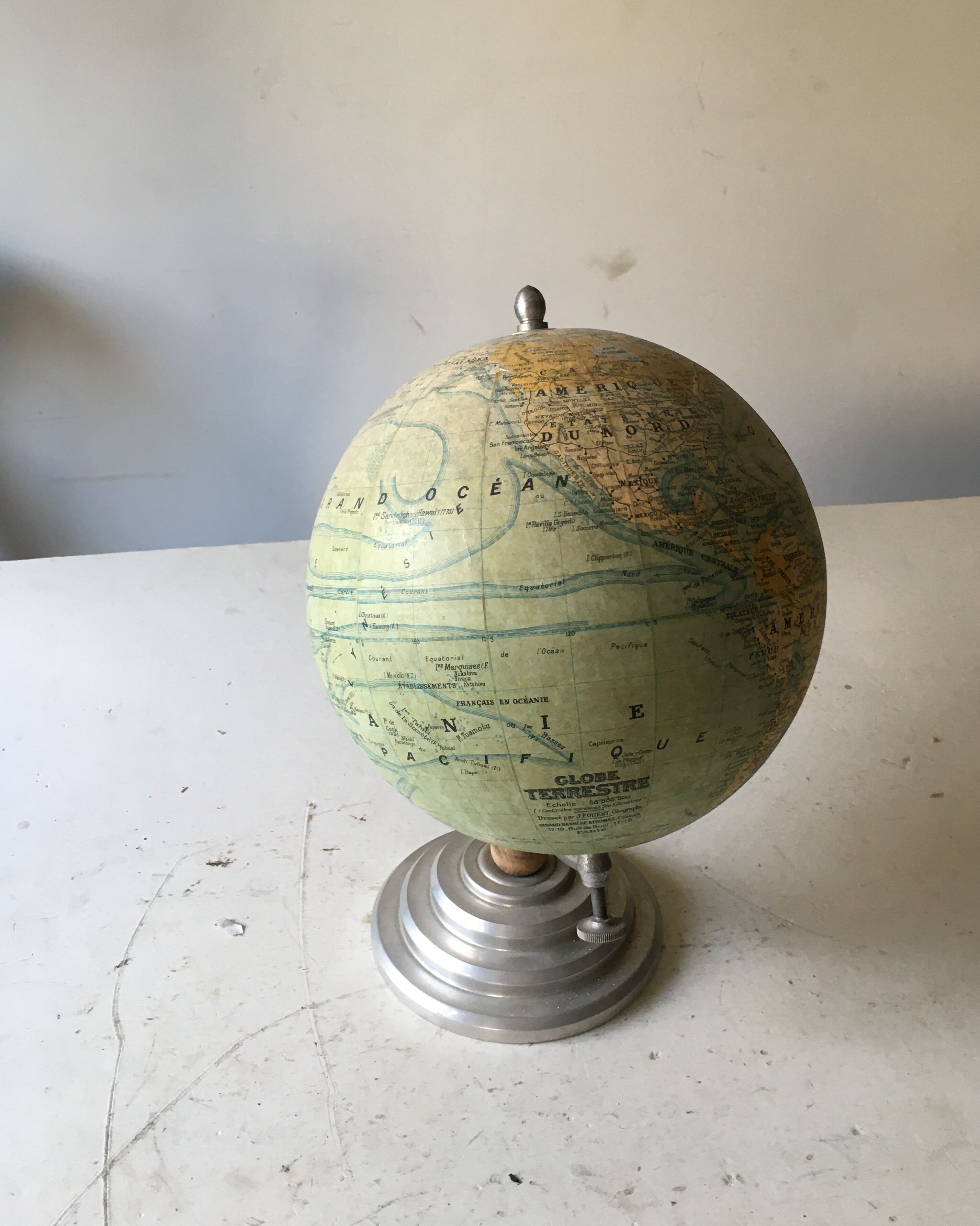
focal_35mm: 32
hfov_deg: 45.8
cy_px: 546
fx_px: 1160
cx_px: 514
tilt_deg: -22.7
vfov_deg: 55.5
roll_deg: -0.9
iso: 80
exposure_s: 1/33
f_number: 2.2
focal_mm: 4.15
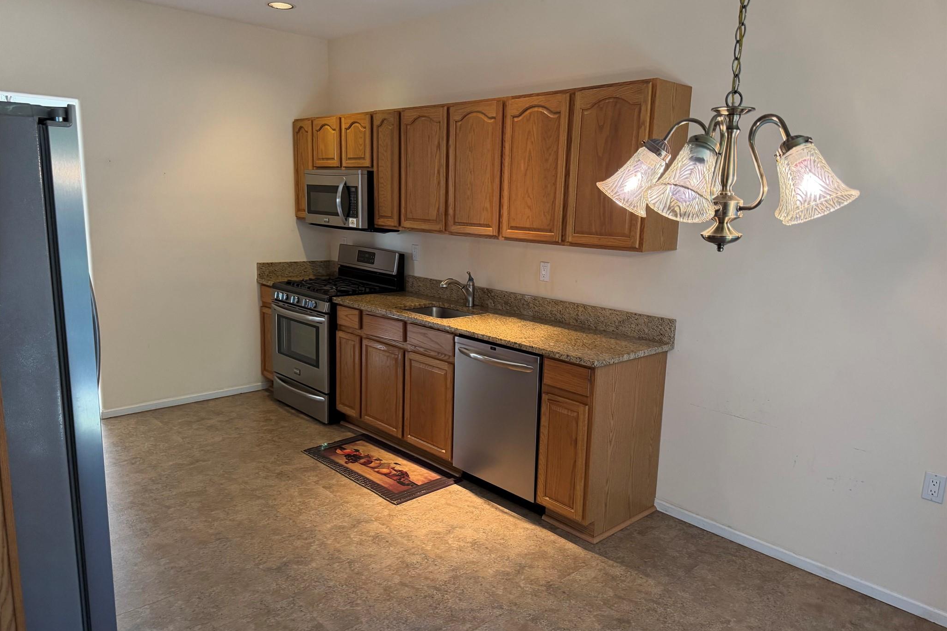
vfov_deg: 51.3
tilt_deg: -9.1
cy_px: 317
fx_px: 658
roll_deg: -1.7
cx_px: 473
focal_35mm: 25
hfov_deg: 71.5
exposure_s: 1/120
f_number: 1.78
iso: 320
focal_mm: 6.76
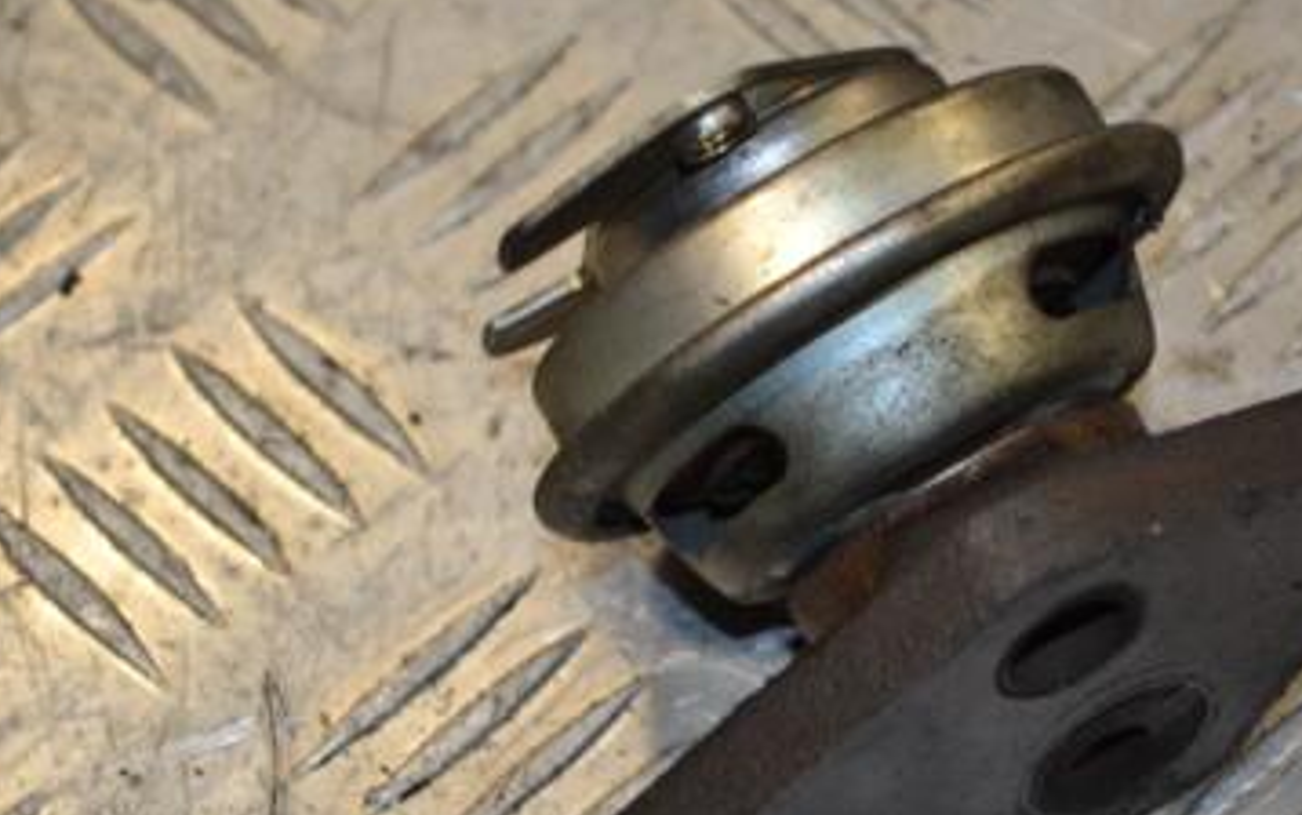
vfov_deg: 9.3
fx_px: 5000
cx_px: 858
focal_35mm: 141
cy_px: 455
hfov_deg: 14.8
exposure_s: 1/125
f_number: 5.6
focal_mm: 55
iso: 360
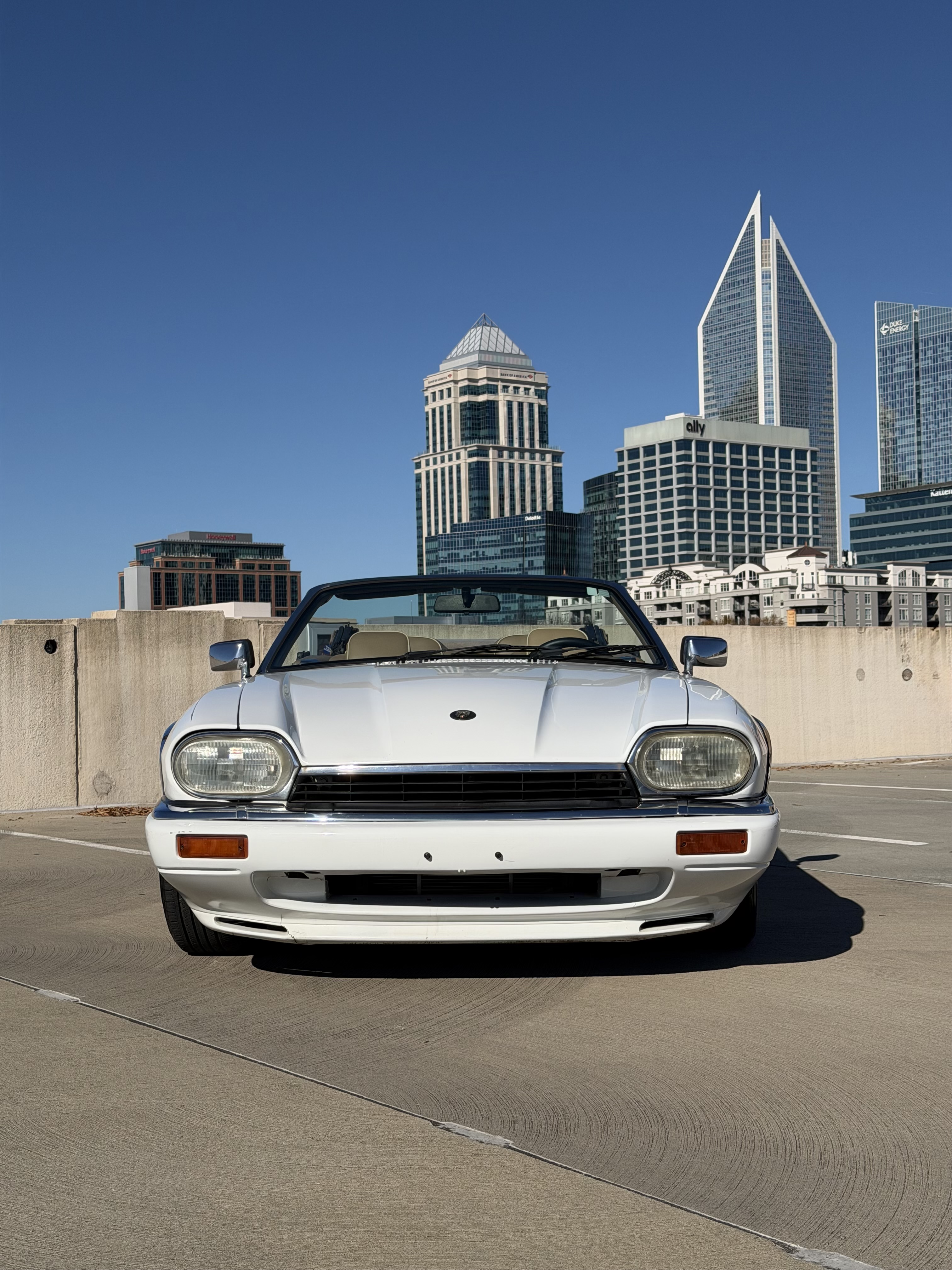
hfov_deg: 30.3
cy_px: 635
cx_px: 476
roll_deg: +2.3
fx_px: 1760
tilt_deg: +2.0
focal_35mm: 48
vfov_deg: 39.7
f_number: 1.78
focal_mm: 6.76
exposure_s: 1/11364
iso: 64
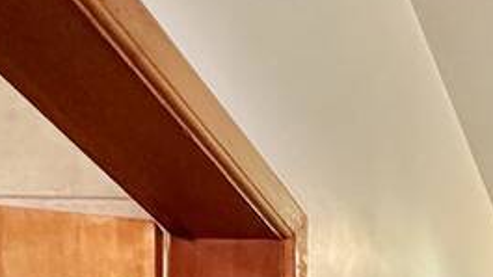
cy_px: 742
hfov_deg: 21.7
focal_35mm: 83
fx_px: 1085
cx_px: 724
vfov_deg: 11.2
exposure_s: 1/60
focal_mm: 2.22
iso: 250
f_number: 2.2
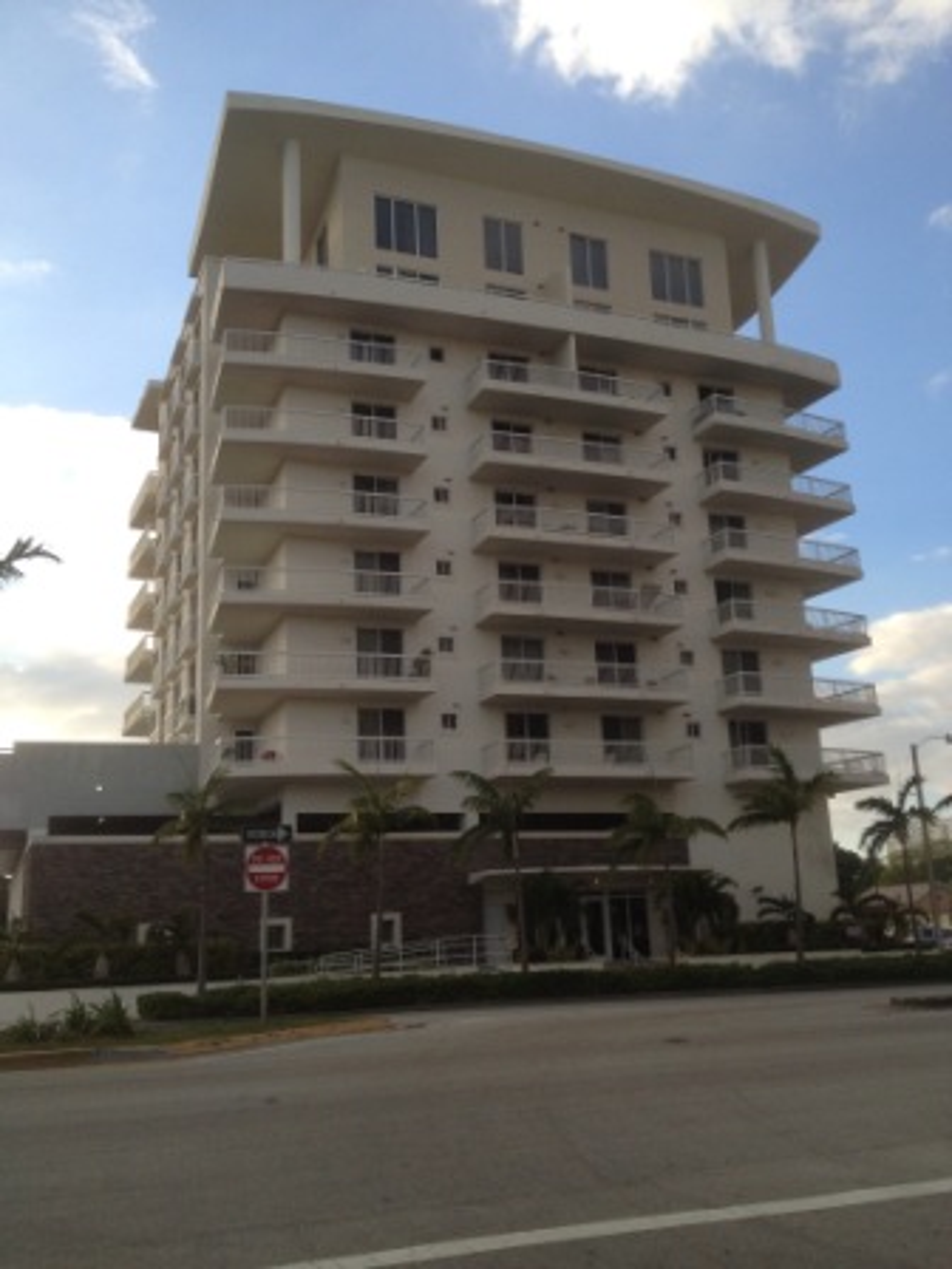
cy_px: 634
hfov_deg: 40.7
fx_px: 1283
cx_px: 476
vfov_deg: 52.6
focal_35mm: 35
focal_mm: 4.28
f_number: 2.4
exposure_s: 1/627
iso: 50
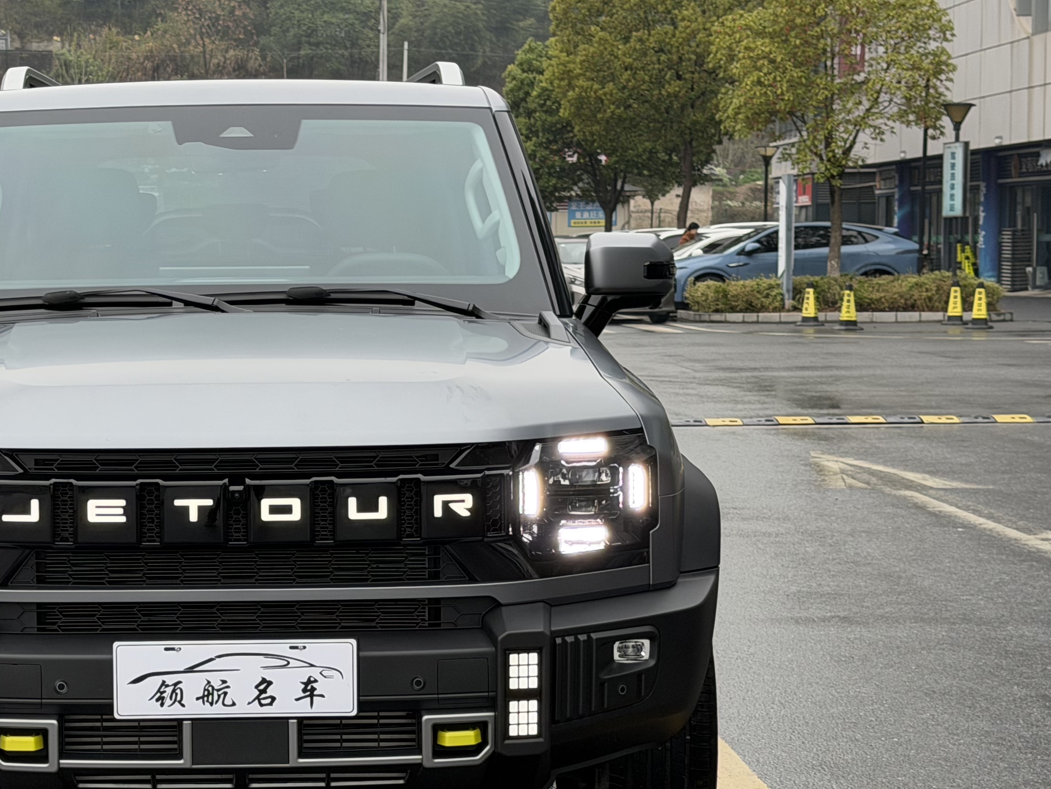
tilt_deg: -4.2
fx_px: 2611
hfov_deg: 22.5
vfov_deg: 17.2
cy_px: 453
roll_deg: +0.6
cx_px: 244
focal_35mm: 86
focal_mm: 6.76
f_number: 1.78
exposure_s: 1/218
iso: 64
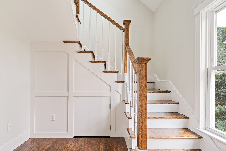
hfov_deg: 89.9
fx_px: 113
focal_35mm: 18
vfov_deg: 67.3
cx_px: 108
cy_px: 81
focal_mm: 15
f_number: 8
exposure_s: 1/1.25
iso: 320
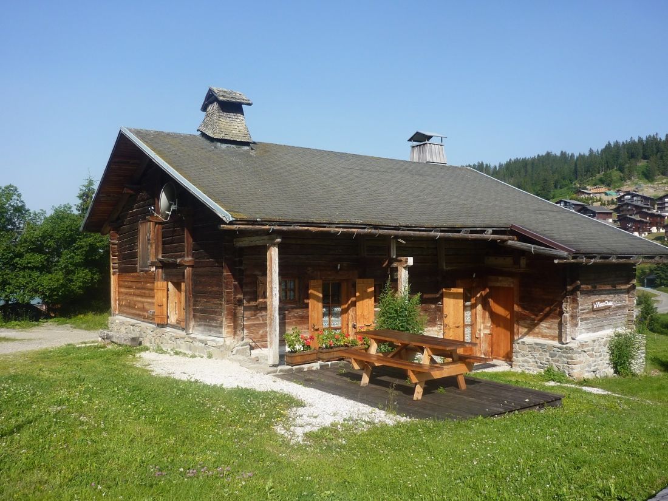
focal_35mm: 30
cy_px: 250
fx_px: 579
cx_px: 334
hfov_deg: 60.0
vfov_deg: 46.8
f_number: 4
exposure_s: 1/500
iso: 80
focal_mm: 5
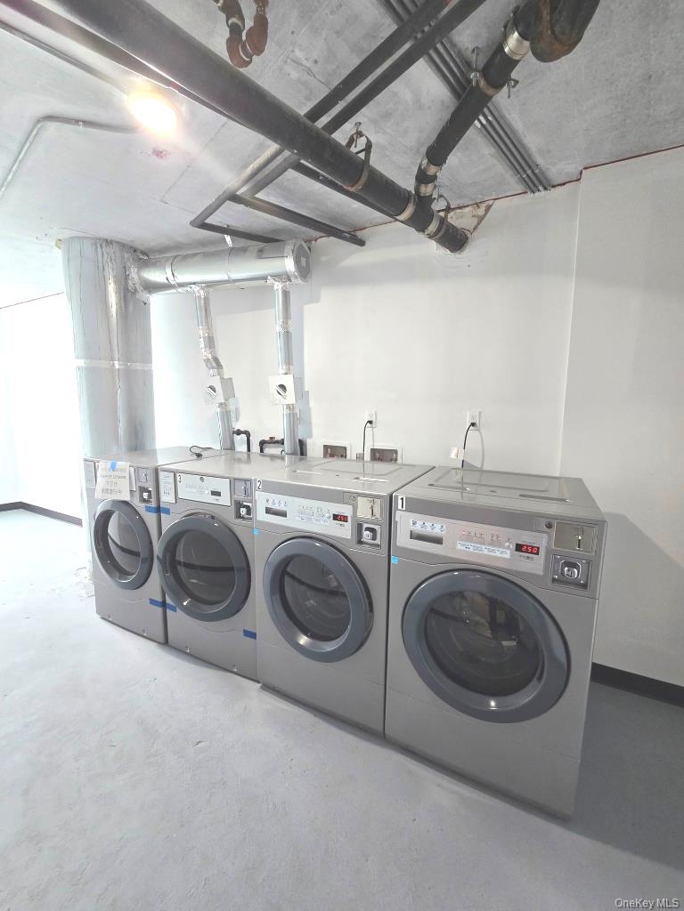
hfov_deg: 89.9
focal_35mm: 13
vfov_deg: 106.2
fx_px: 343
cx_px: 342
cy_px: 456
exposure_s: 1/60
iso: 160
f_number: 2.2
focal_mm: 2.2
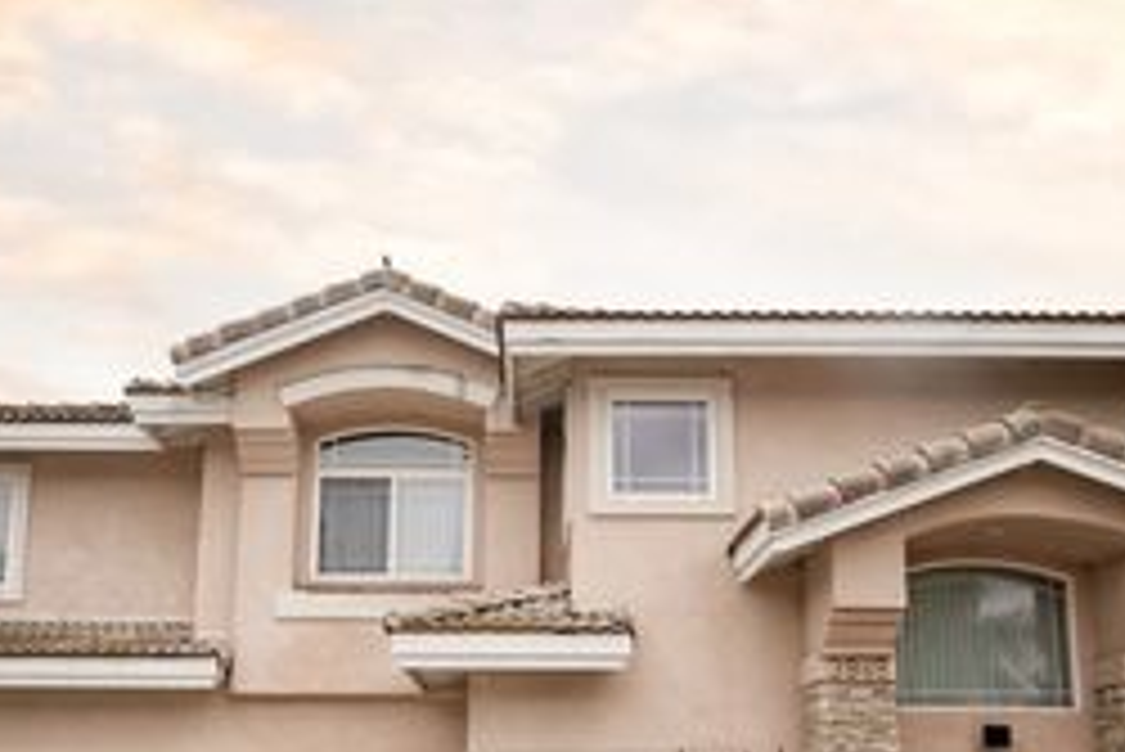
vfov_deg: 36.1
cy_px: 646
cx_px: 508
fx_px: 1094
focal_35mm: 35
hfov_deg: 54.3
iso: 125
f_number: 8
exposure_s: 1/125
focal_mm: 17.5
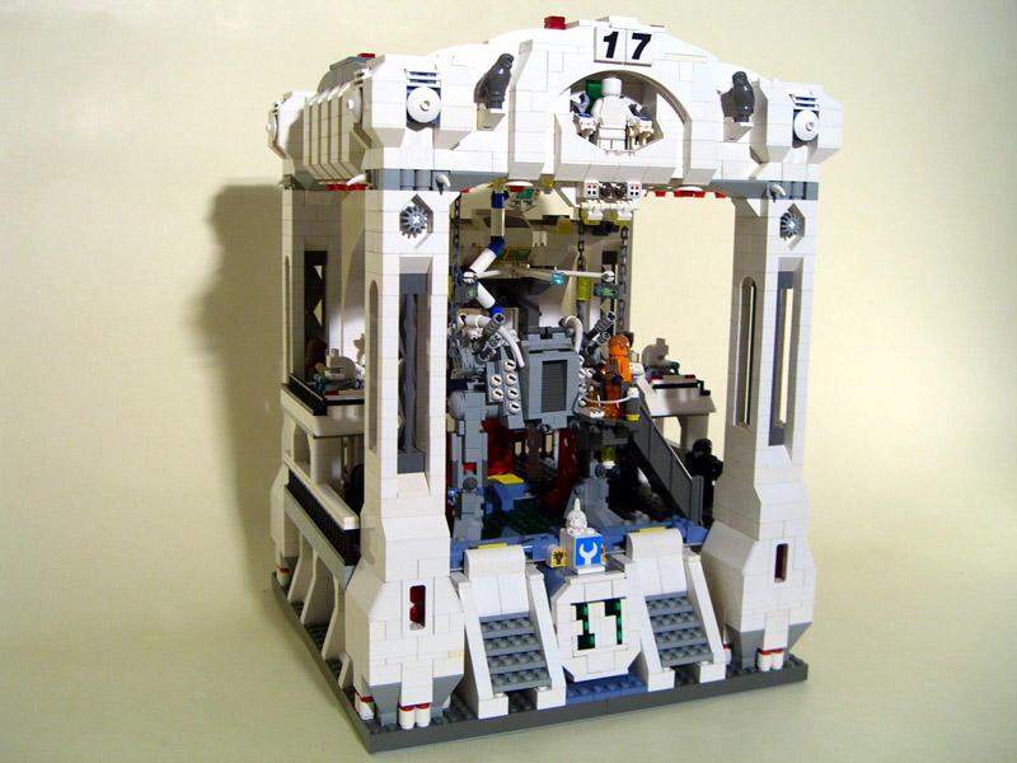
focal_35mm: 38
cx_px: 508
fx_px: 1116
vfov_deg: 37.7
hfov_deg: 49.0
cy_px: 382
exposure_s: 1/40
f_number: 2.8
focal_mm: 7.9
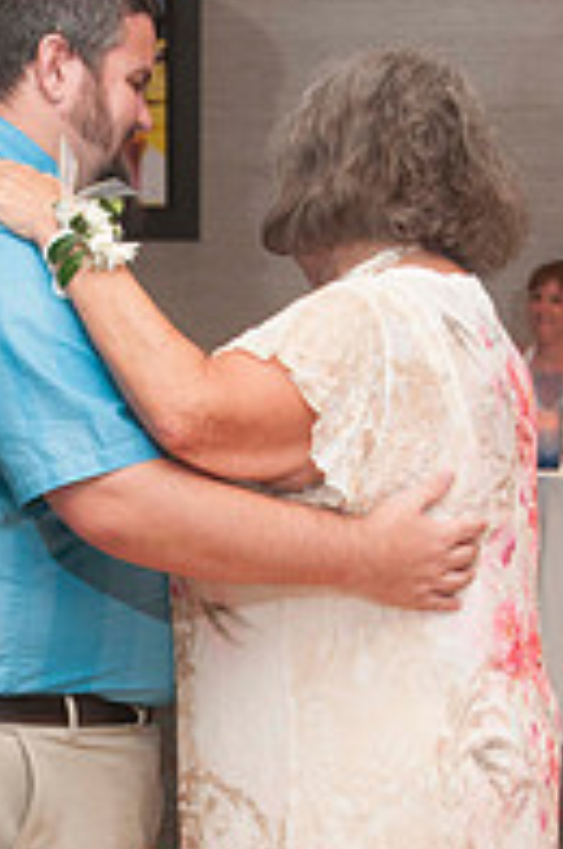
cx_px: 149
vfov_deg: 20.2
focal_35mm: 100
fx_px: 2354
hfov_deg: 13.6
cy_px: 667
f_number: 5.6
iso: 800
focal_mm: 29
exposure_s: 1/60
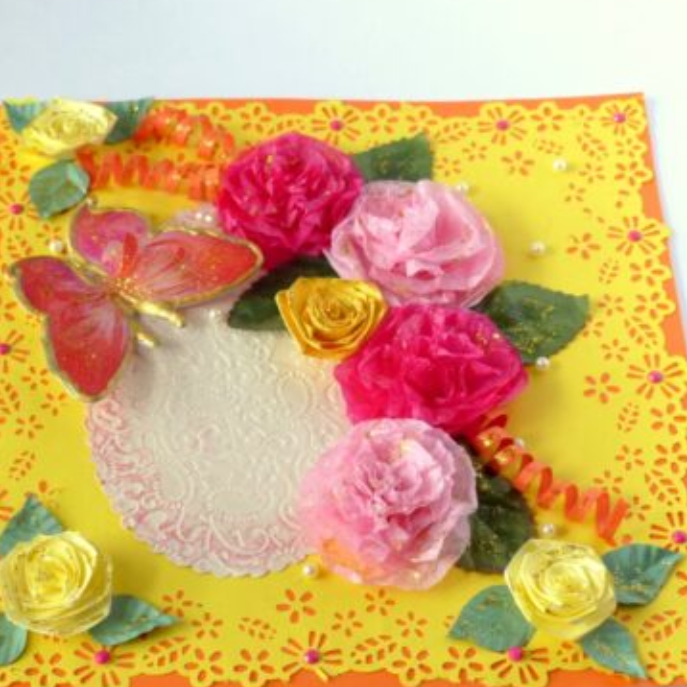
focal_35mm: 74
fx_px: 1662
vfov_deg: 23.3
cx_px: 330
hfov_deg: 23.4
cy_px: 403
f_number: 2.8
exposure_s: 1/125
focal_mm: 9.1
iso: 100
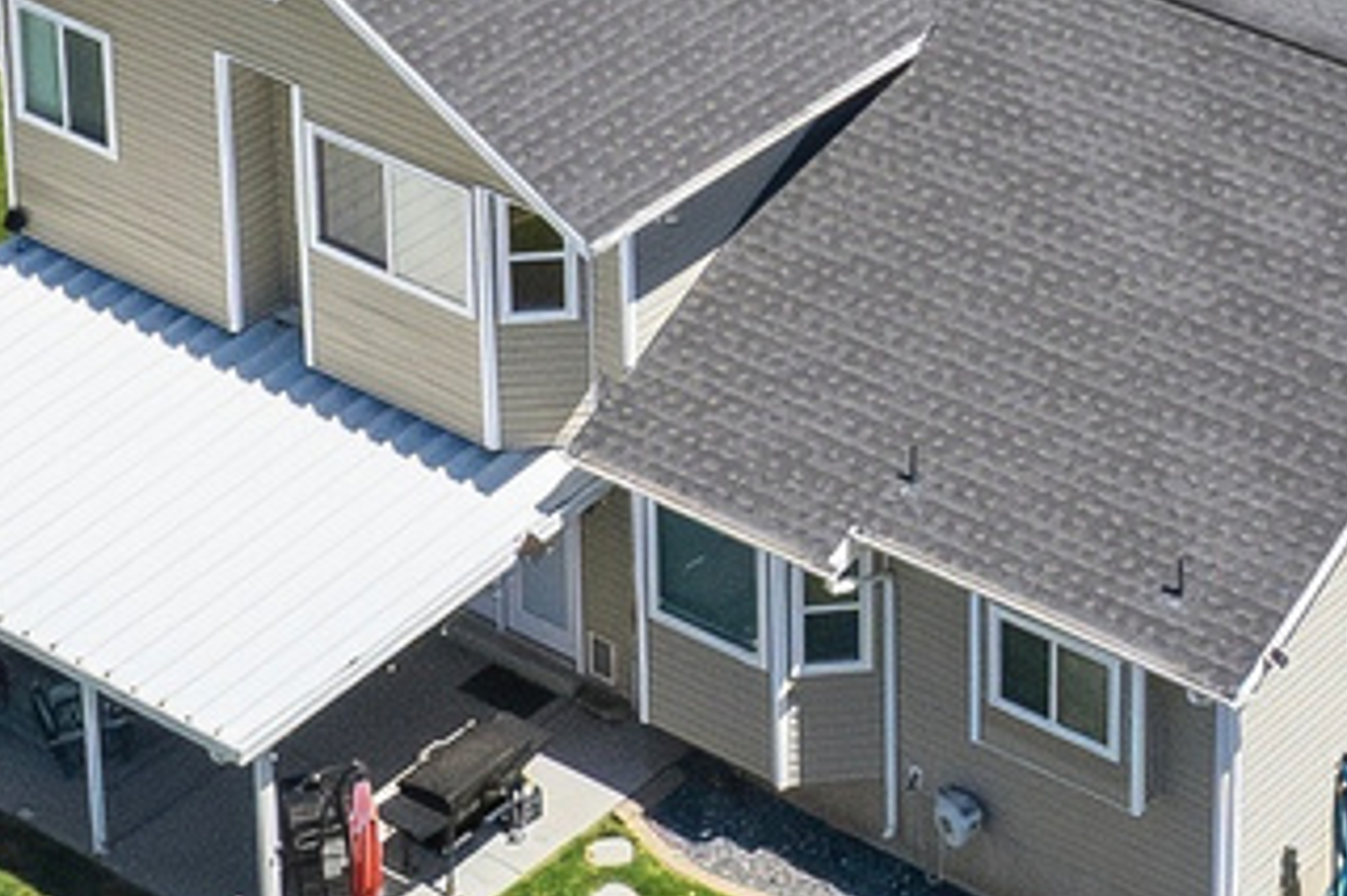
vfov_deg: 9.2
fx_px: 5273
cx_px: 985
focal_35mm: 141
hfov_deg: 14.5
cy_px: -766
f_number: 2.8
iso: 100
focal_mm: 8.4
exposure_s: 1/2500
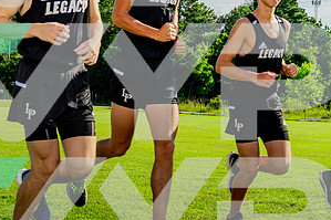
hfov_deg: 20.8
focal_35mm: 94
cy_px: 109
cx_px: 351
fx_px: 864
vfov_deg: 14.5
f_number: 6.3
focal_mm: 30
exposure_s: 1/500
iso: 200
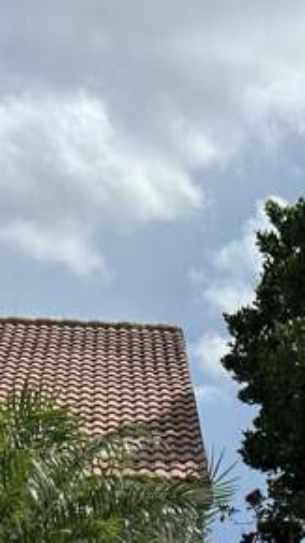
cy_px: 991
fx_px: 1496
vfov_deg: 16.8
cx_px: 595
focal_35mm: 104
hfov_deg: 10.7
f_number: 1.5
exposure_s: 1/6211
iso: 50
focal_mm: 5.7
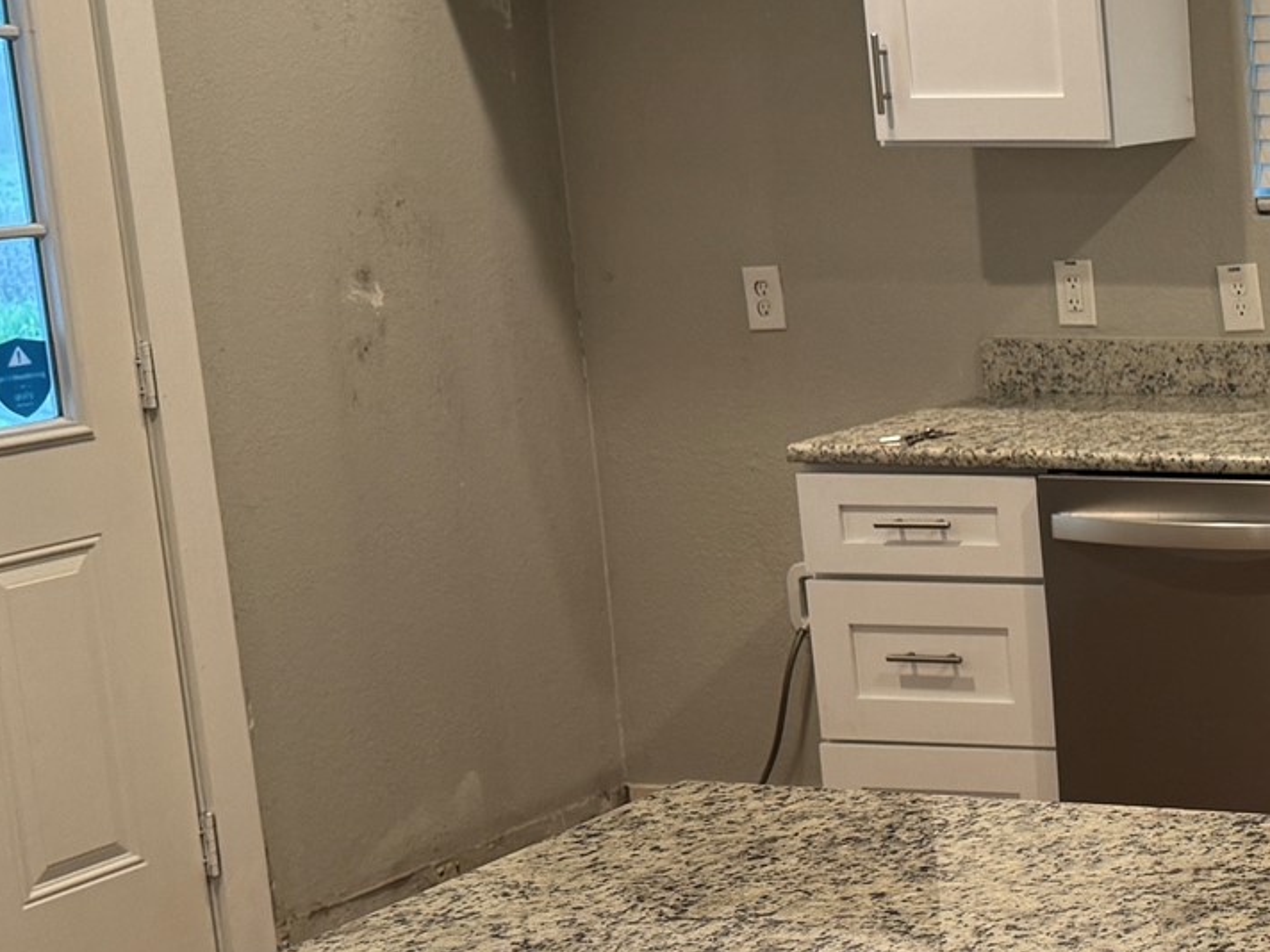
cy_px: 483
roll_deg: +1.1
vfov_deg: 21.3
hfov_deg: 24.6
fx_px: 2531
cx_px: 1643
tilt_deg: -10.1
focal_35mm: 69
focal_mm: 6.86
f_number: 1.78
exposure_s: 1/60
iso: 160
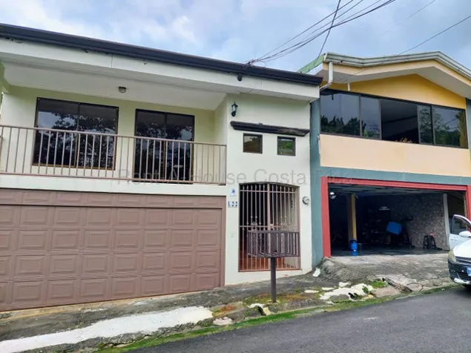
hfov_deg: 71.6
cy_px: 176
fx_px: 326
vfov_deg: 56.8
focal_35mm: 24
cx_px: 236
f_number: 1.8
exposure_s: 1/629
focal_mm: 5.23
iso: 40
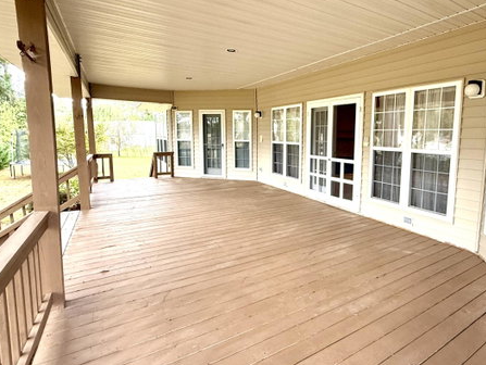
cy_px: 167
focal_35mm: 20
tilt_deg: -7.4
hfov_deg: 80.5
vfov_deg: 65.9
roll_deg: -1.9
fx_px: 281
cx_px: 297
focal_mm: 2.22
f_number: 2.2
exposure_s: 1/99
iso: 200
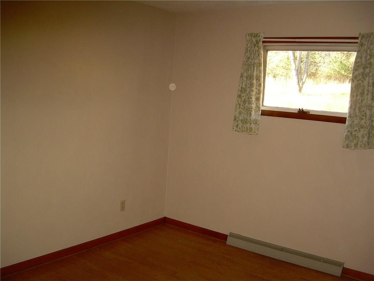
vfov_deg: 37.7
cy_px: 140
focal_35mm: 38
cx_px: 187
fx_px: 411
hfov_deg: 49.0
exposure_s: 1/60
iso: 130
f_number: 2.8
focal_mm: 6.3
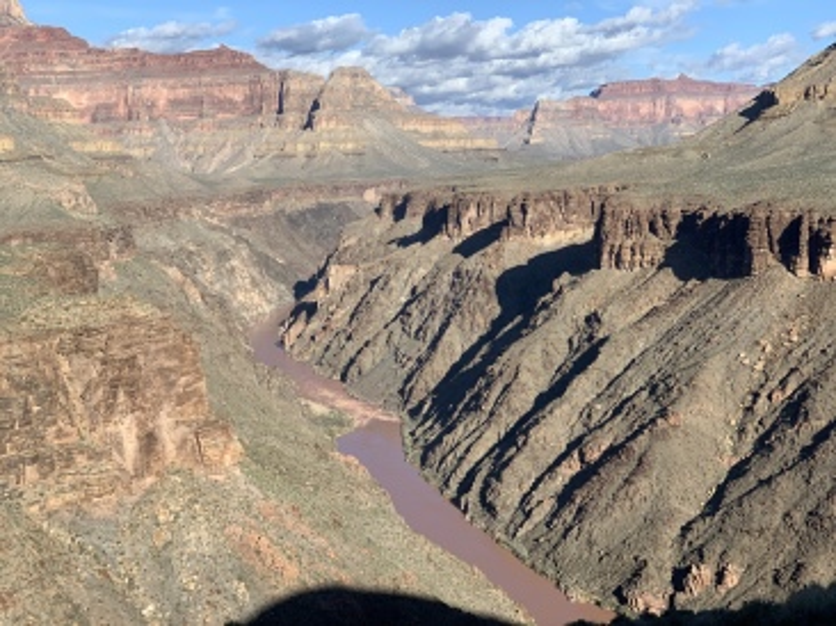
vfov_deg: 28.0
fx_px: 1255
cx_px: 418
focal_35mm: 52
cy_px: 313
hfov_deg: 36.8
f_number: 2.4
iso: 16
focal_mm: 6
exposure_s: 1/1043
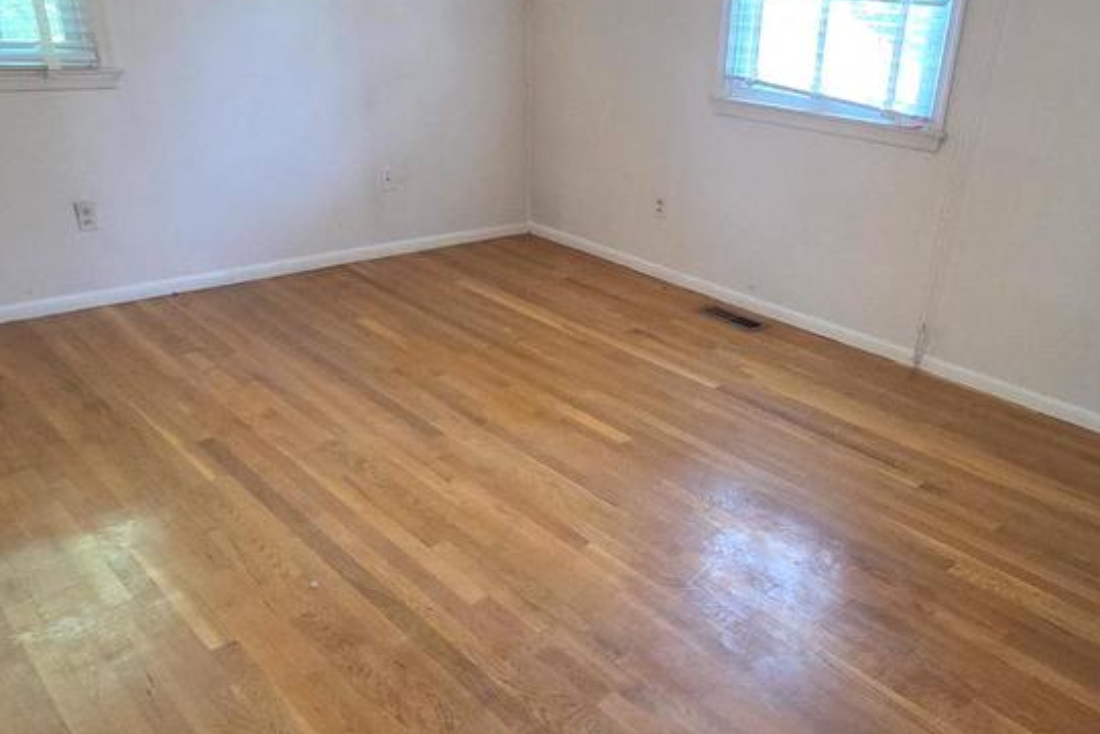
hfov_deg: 66.9
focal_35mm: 27
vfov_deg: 47.8
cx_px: 645
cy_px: 417
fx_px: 825
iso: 500
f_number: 2.2
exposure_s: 1/60
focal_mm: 2.2
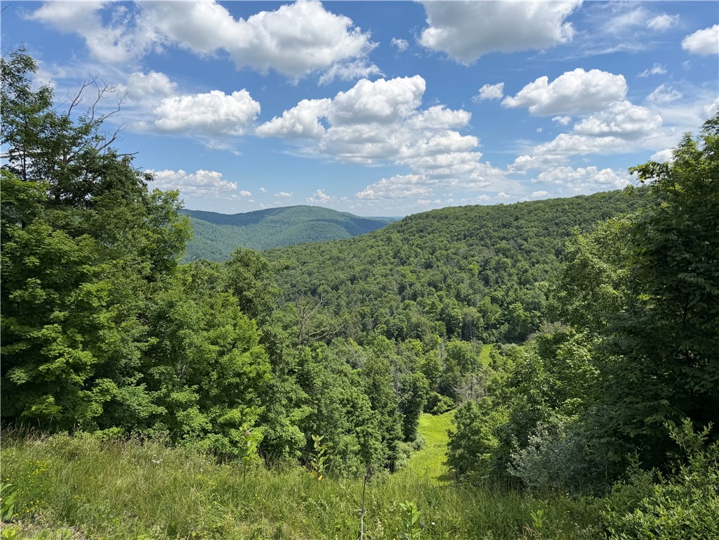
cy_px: 270
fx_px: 498
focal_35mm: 24
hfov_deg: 71.6
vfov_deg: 56.8
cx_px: 360
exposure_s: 1/4673
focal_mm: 6.76
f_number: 1.78
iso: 80
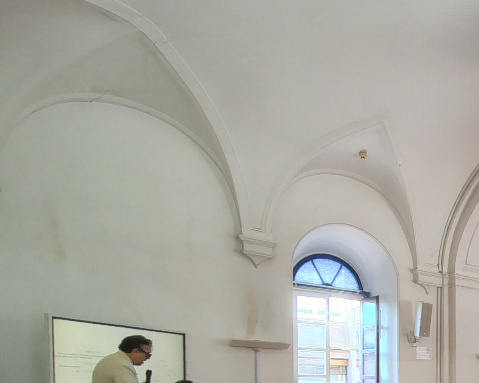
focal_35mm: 37
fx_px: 524
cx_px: 556
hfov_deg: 38.3
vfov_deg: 34.9
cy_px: 415
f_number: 2.2
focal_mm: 1.66
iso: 331
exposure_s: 1/24
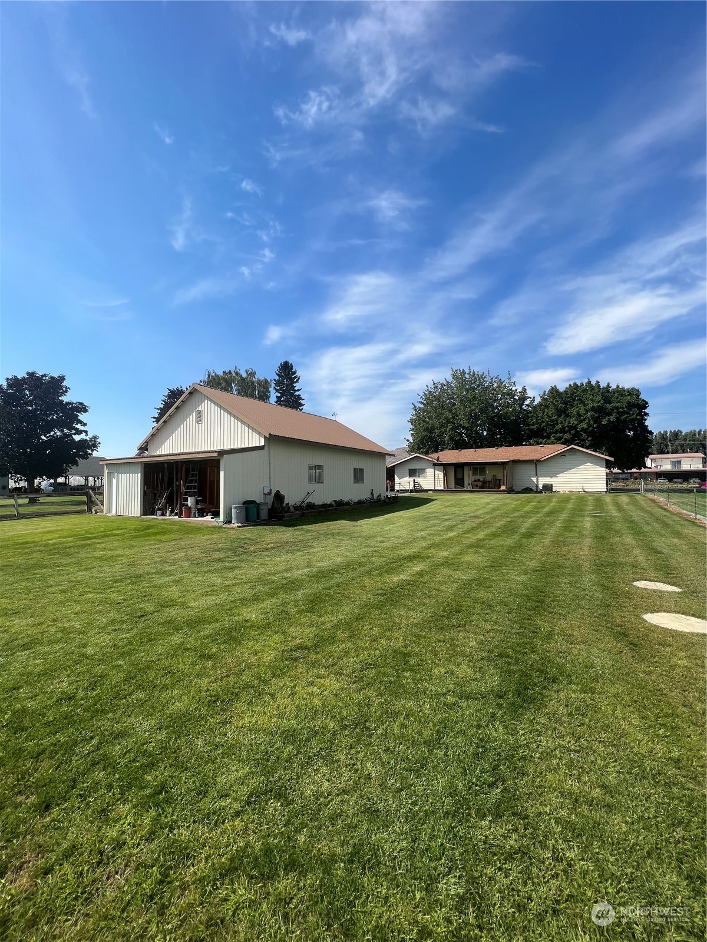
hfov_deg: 89.9
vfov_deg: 106.2
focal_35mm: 13
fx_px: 354
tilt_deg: +1.5
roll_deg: +0.3
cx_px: 354
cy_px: 471
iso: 32
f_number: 1.8
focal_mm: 1.57
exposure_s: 1/1754
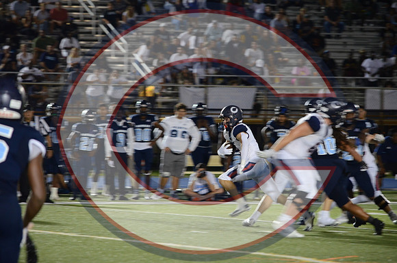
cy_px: 132
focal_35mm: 278
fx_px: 3053
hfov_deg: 7.4
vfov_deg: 4.9
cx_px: 198
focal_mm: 185
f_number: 5
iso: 1600
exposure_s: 1/125
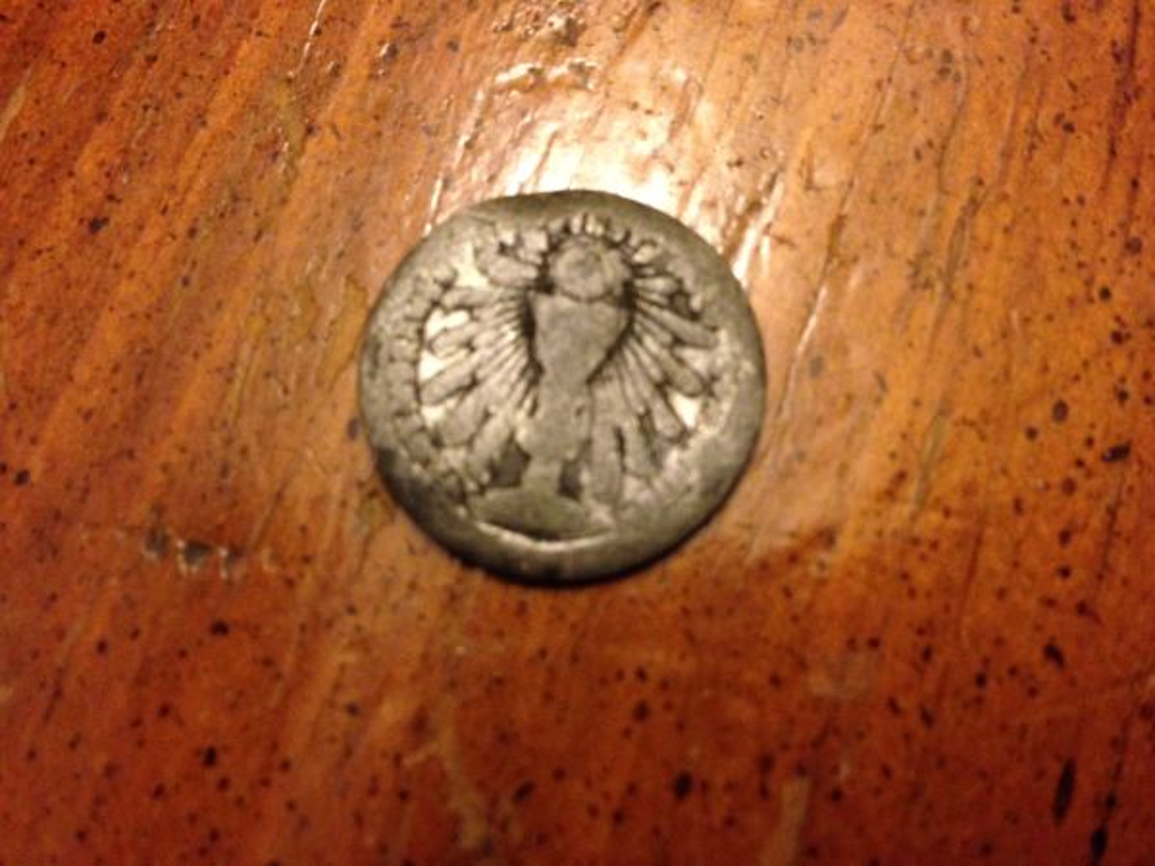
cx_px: 578
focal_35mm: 33
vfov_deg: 42.9
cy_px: 433
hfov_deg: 55.4
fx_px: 1101
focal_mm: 4.12
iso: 500
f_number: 2.4
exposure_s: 1/15
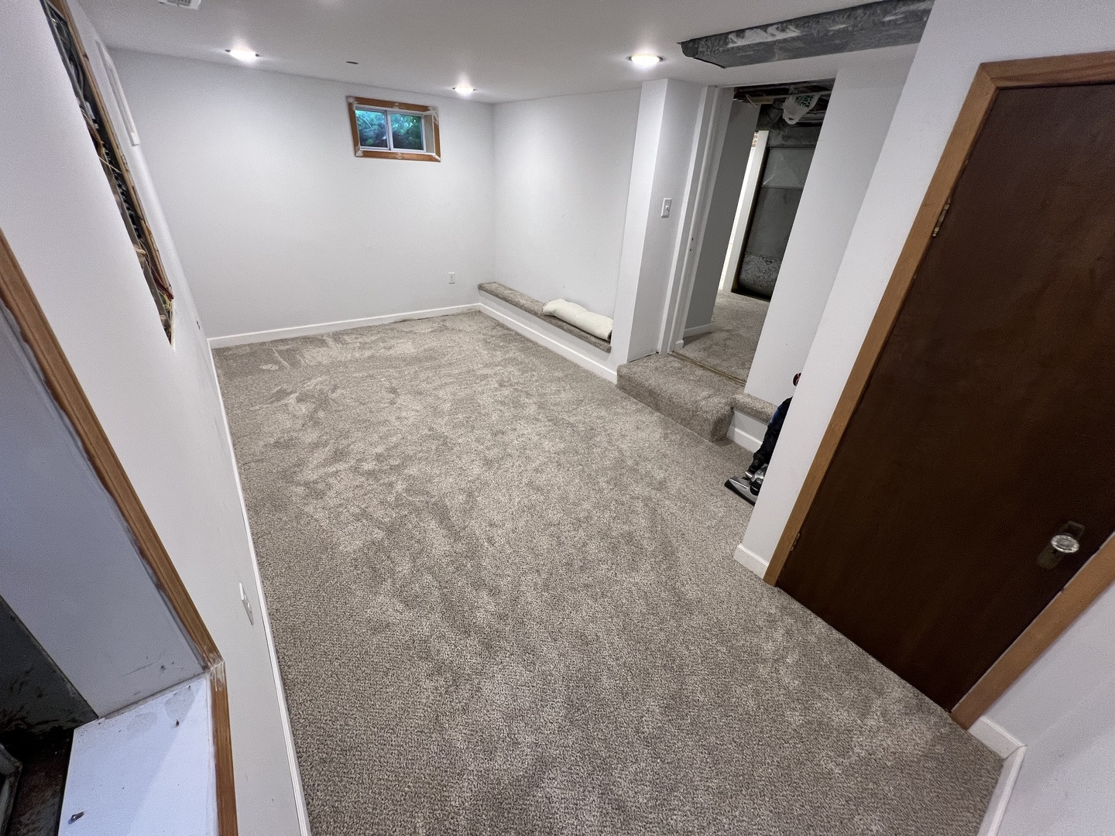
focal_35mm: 13
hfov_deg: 106.2
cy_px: 418
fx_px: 419
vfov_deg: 89.9
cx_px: 558
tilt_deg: -30.5
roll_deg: -3.8
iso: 160
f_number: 1.8
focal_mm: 1.57
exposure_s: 1/60
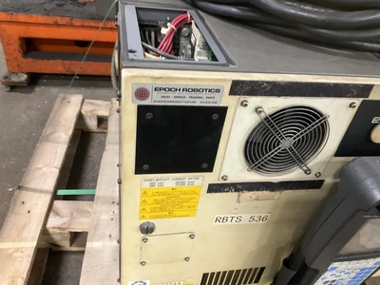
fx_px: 318
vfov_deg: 48.2
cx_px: 190
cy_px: 142
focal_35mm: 29
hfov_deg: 61.7
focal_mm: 3
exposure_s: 1/40
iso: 250
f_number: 1.8
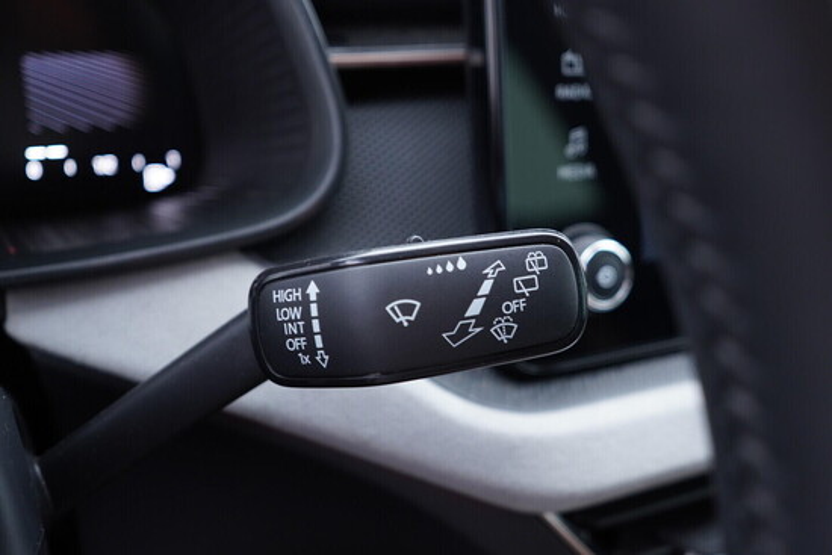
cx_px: 416
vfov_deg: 36.9
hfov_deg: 53.1
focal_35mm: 36
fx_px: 832
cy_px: 278
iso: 400
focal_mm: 24
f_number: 2.8
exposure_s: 1/40
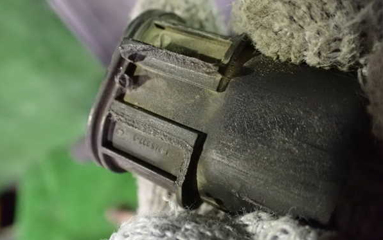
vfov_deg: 39.5
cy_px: 119
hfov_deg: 59.6
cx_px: 192
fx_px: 334
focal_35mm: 32
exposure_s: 1/30
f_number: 2.3
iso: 1600
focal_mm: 5.4
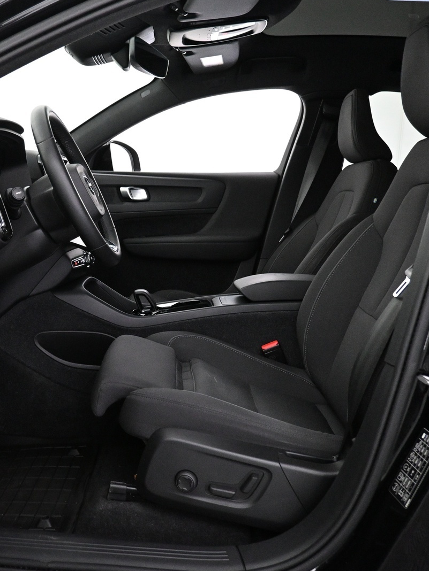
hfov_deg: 40.1
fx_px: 578
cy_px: 284
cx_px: 133
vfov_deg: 52.6
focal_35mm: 35
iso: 4000
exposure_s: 1/60
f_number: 3.5
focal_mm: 16
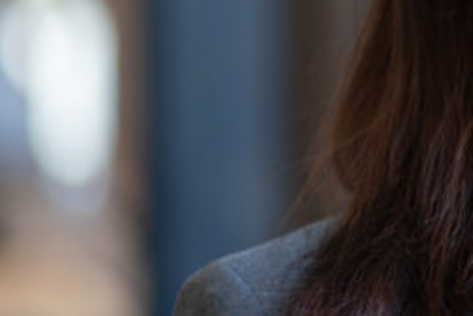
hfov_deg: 5.8
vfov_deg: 4.0
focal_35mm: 344
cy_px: 81
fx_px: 4522
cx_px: 935
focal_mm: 85
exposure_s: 1/160
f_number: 1.8
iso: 100
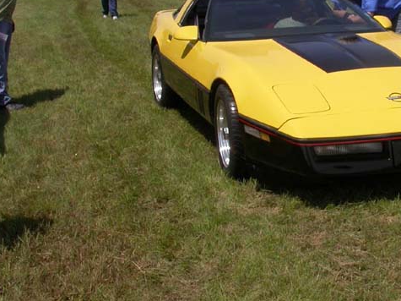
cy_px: 56
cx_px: 313
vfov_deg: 22.6
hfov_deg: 29.7
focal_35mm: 64
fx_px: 741
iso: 100
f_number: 7.5
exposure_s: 1/482
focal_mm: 7.85
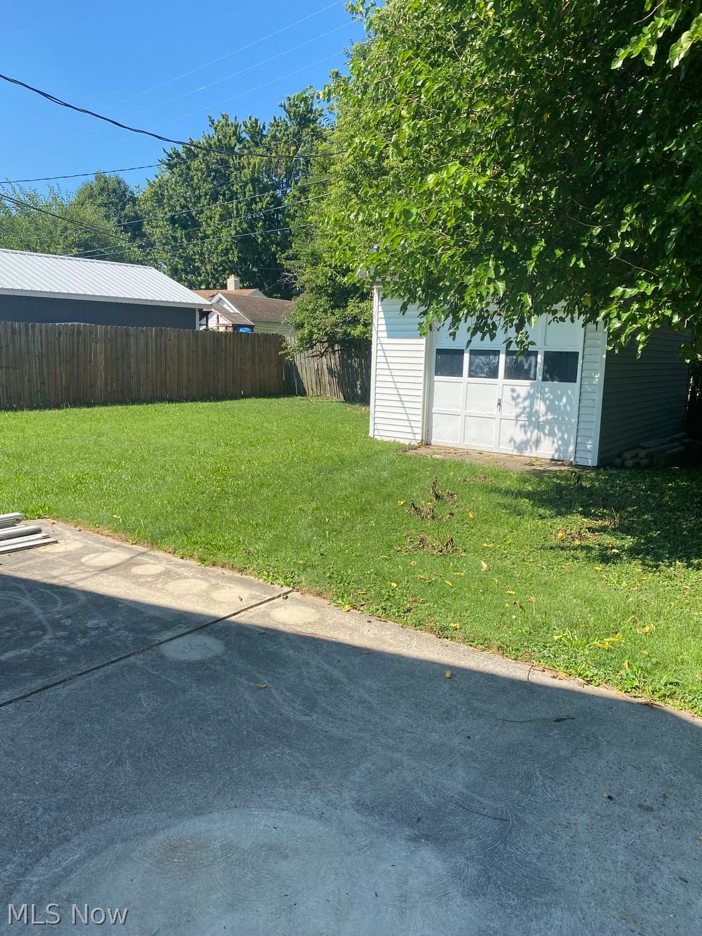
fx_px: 703
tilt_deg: -10.5
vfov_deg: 67.3
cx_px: 351
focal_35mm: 26
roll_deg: +0.1
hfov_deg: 53.1
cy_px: 468
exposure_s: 1/1429
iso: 32
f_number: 1.8
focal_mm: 4.25
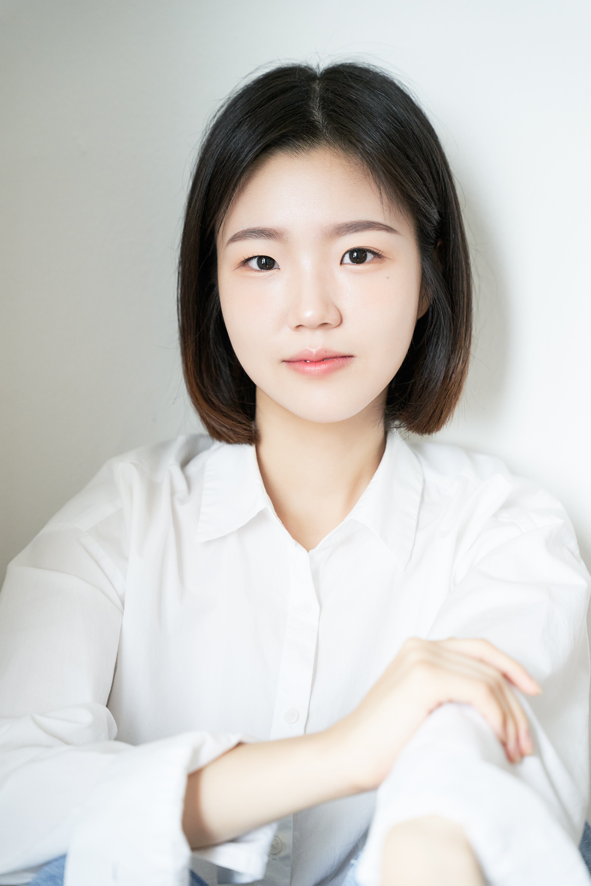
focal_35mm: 65
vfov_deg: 31.0
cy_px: 443
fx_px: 1595
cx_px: 296
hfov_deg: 21.0
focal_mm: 64.8
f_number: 3.2
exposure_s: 1/125
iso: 500
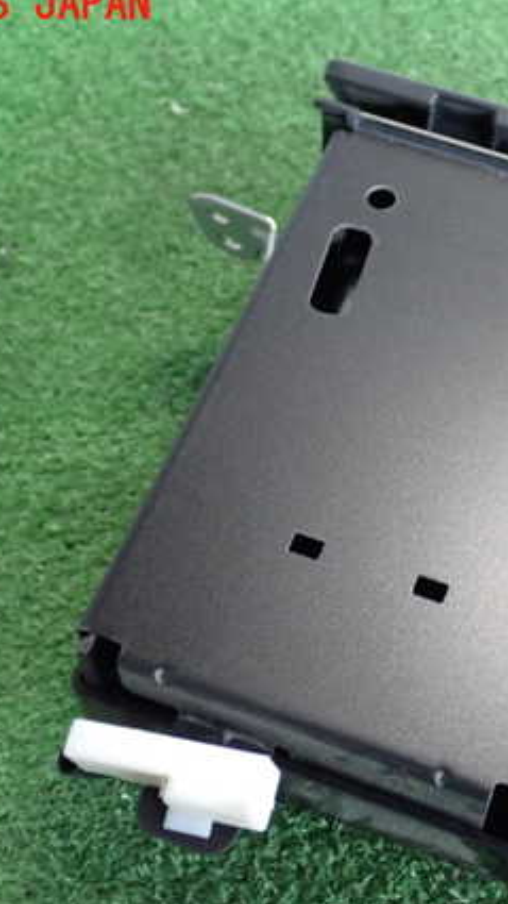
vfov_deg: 33.3
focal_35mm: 63
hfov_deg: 18.9
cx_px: 402
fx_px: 1509
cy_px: 457
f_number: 2.8
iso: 800
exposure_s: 1/30
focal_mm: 7.31
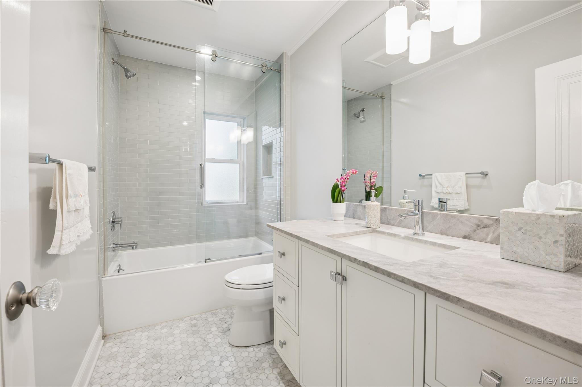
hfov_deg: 104.3
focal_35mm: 14
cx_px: 291
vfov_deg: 81.1
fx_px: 226
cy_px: 194
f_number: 11
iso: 200
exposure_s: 1/6
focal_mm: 14
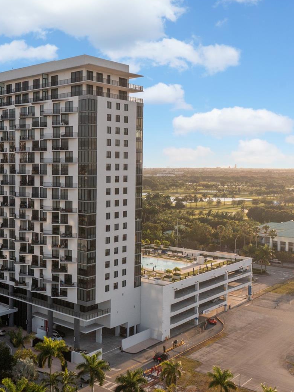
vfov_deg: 45.8
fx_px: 464
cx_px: 32
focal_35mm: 41
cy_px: 194
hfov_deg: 33.4
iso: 100
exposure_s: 1/160
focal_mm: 10.26
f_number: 4.5
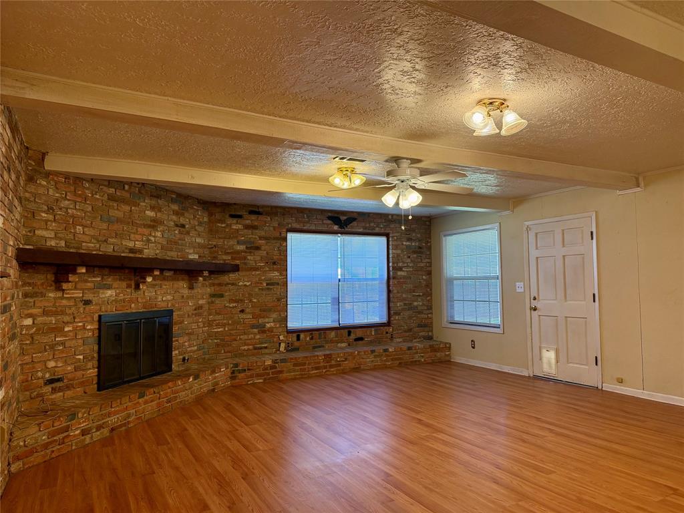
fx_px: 474
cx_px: 342
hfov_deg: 71.6
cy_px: 256
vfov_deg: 56.8
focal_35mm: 24
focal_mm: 6.76
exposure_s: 1/138
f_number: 1.78
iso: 200
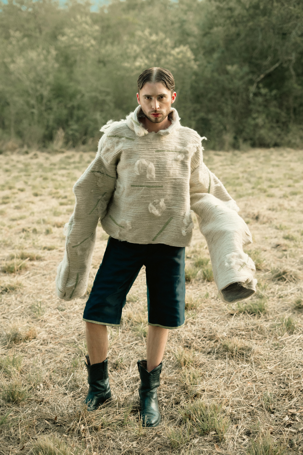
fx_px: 631
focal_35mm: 50
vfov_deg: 39.6
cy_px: 228
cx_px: 152
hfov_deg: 27.0
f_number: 2.8
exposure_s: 1/125
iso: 800
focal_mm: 50
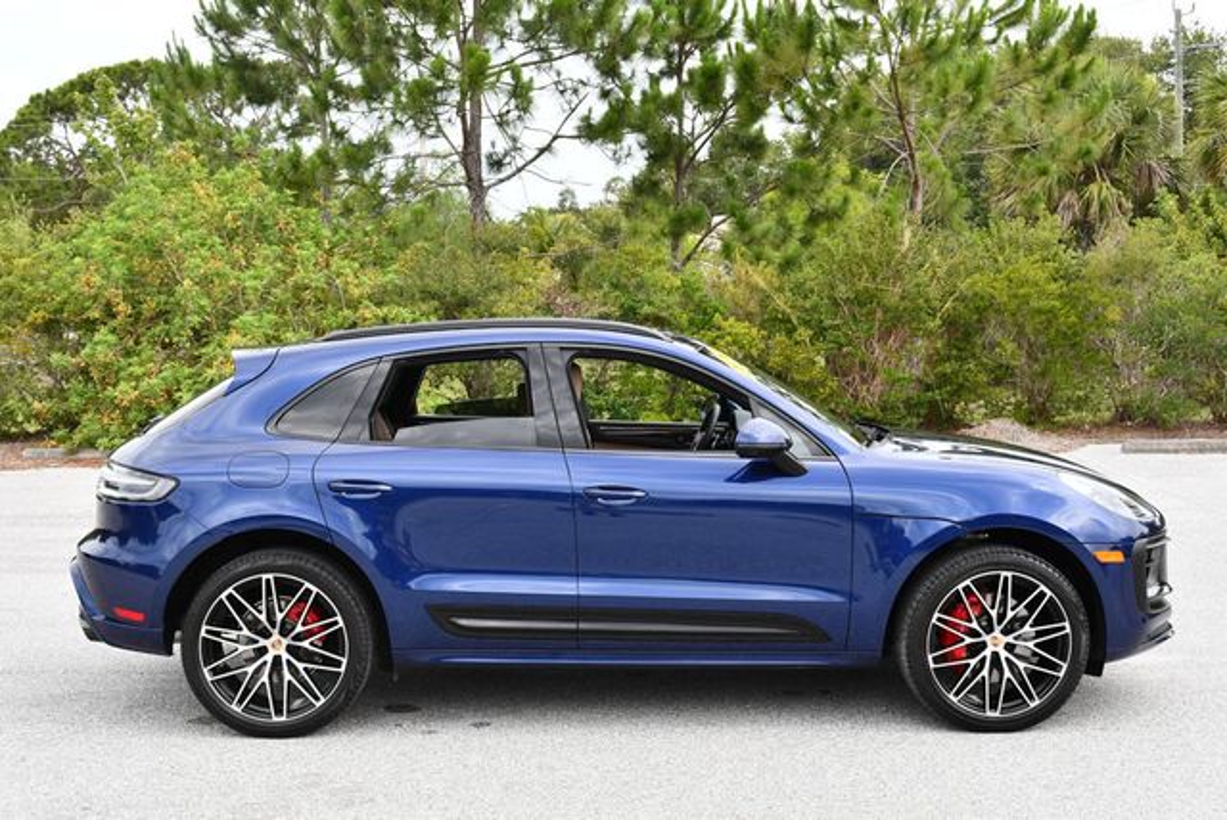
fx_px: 1501
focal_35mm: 44
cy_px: 410
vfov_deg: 30.6
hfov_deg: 44.5
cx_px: 614
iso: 200
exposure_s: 1/250
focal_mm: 22
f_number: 5.6
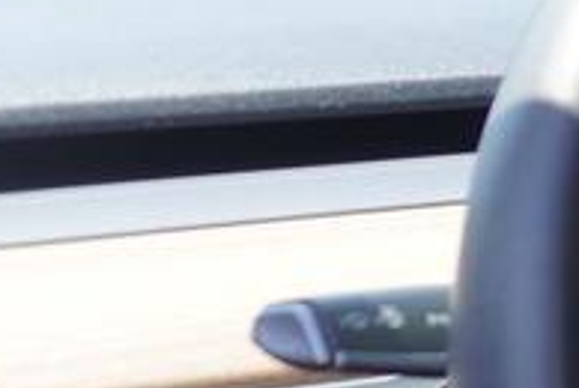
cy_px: 290
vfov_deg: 8.7
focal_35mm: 158
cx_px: 1868
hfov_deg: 9.4
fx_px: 2545
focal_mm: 16
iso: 100
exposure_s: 1/80
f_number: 4.5
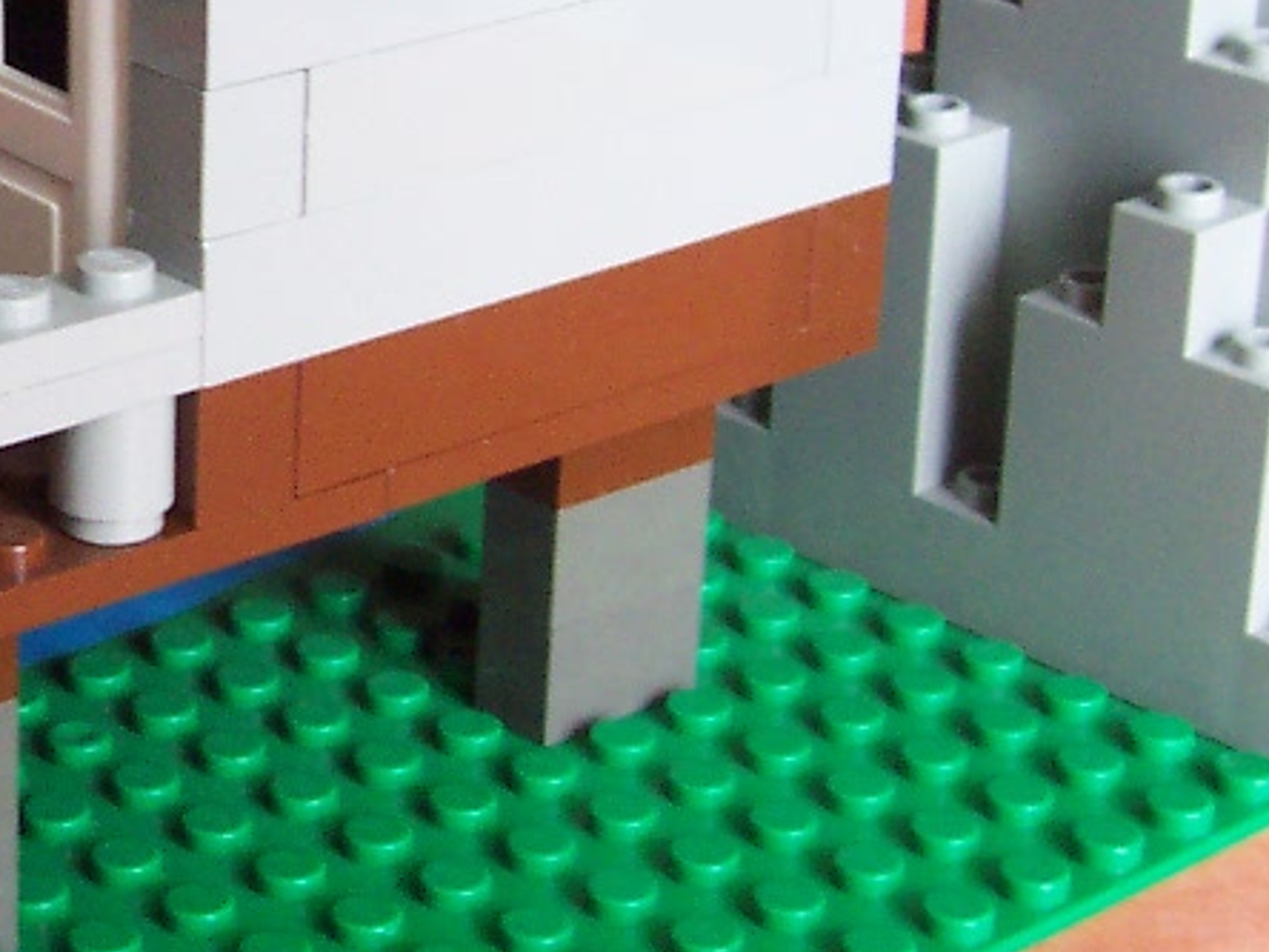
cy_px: 277
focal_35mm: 100
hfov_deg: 18.9
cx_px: -129
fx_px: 3666
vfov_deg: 14.8
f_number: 2.8
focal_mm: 5.6
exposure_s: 1/10
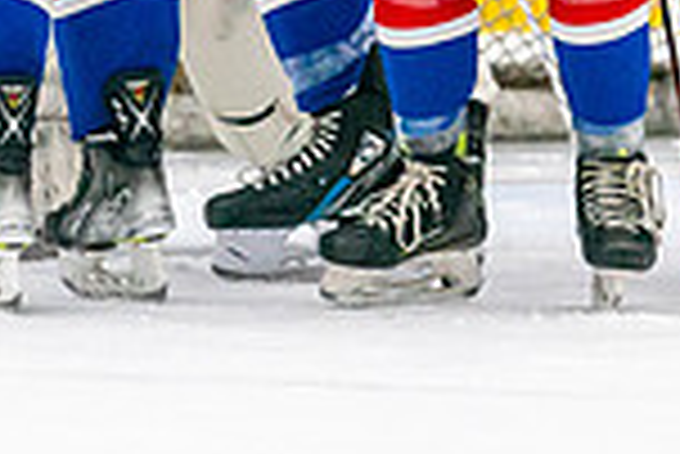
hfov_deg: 1.9
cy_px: -512
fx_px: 20268
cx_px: 479
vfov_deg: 1.3
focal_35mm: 1072
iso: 3200
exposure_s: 1/1250
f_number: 2.8
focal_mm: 200
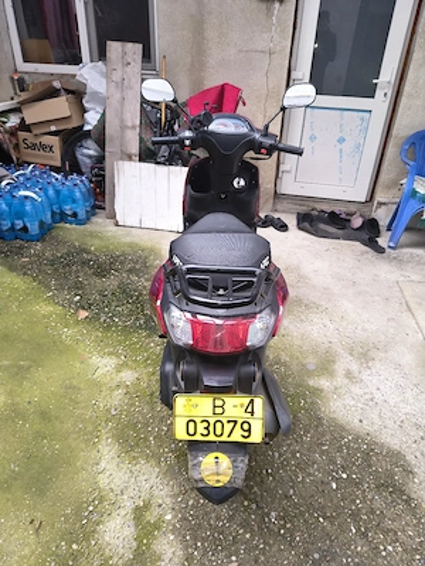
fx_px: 377
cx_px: 212
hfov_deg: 58.9
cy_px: 283
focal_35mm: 23
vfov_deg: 73.9
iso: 236
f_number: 1.8
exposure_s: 1/100
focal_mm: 5.56
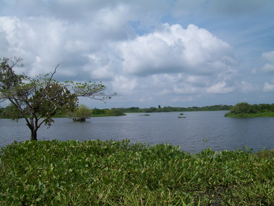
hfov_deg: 51.4
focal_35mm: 36
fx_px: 285
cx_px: 137
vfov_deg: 39.7
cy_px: 103
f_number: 4.8
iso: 80
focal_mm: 6
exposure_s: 1/1250
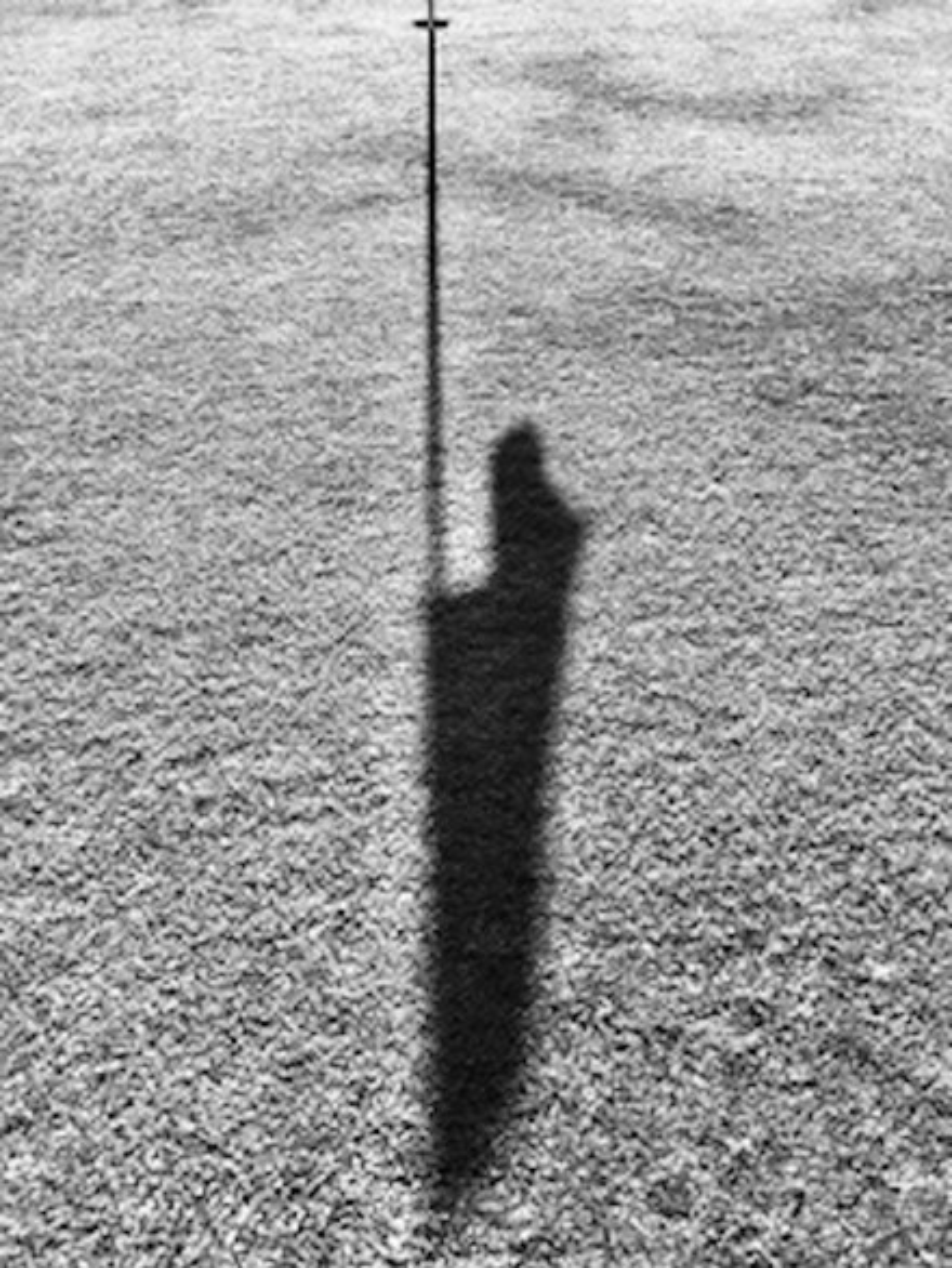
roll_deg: +0.7
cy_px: 634
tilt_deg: -41.0
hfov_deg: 48.3
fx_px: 1063
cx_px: 476
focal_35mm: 29
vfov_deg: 61.6
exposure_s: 1/712
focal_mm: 4.15
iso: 25
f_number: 2.2
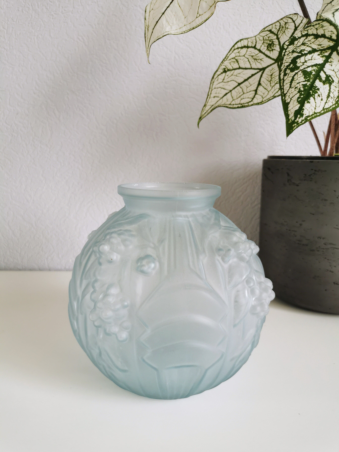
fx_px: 353
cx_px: 170
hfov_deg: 51.4
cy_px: 226
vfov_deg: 65.3
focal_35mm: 27
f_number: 1.8
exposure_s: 1/50
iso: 125
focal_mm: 5.58
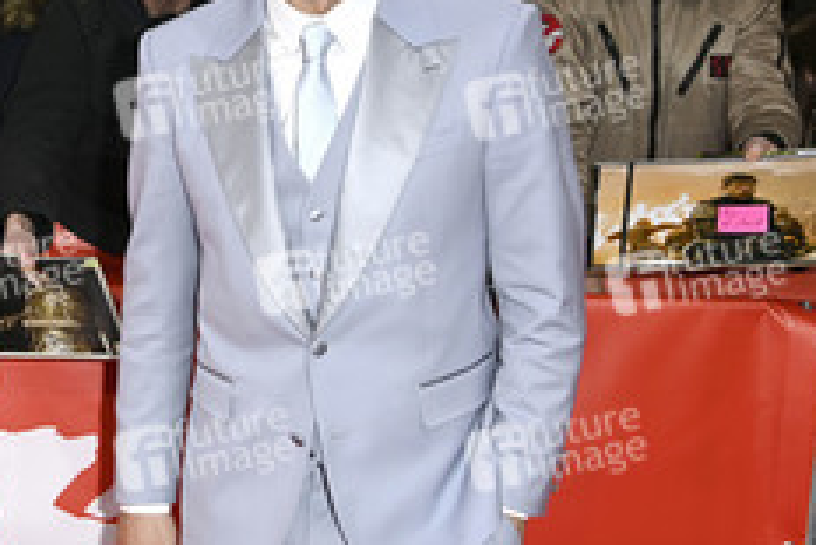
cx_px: 251
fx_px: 1588
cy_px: 186
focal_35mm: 70
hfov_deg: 28.6
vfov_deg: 19.4
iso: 640
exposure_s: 1/160
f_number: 5.6
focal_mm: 36
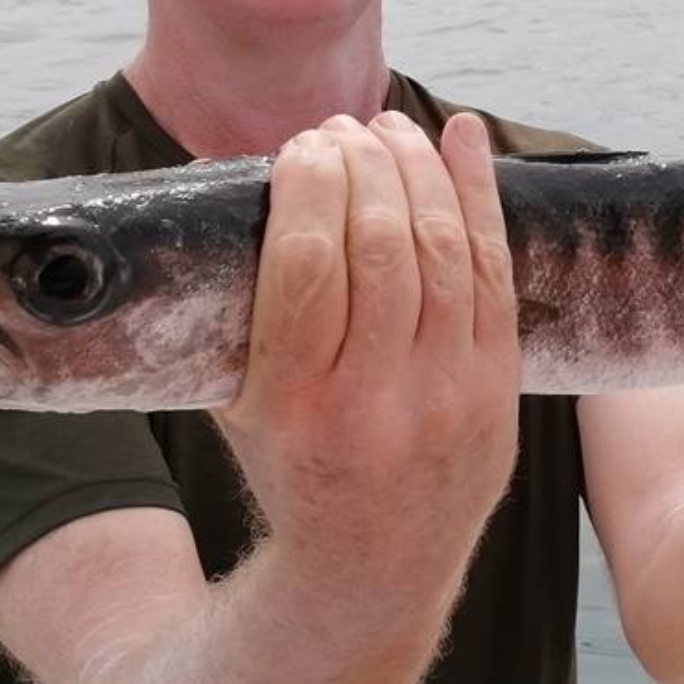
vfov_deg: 16.8
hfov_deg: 16.6
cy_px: 190
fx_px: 2303
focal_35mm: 103
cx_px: 631
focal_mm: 3.62
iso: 50
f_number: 1.8
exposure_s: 1/1290
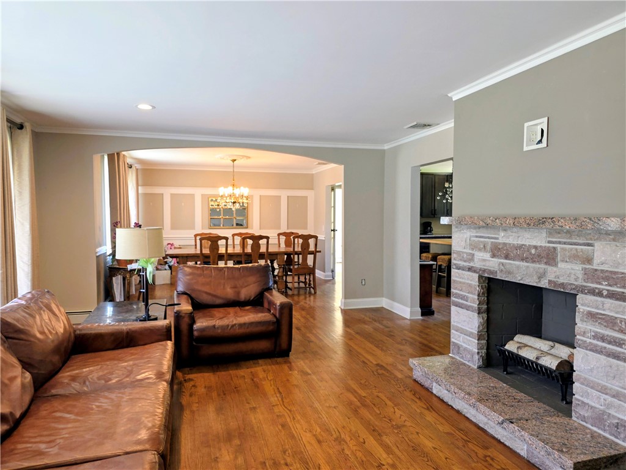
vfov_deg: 58.9
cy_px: 235
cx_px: 313
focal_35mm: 23
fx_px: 416
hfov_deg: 73.9
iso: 100
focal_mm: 6.3
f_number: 1.7
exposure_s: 1/40
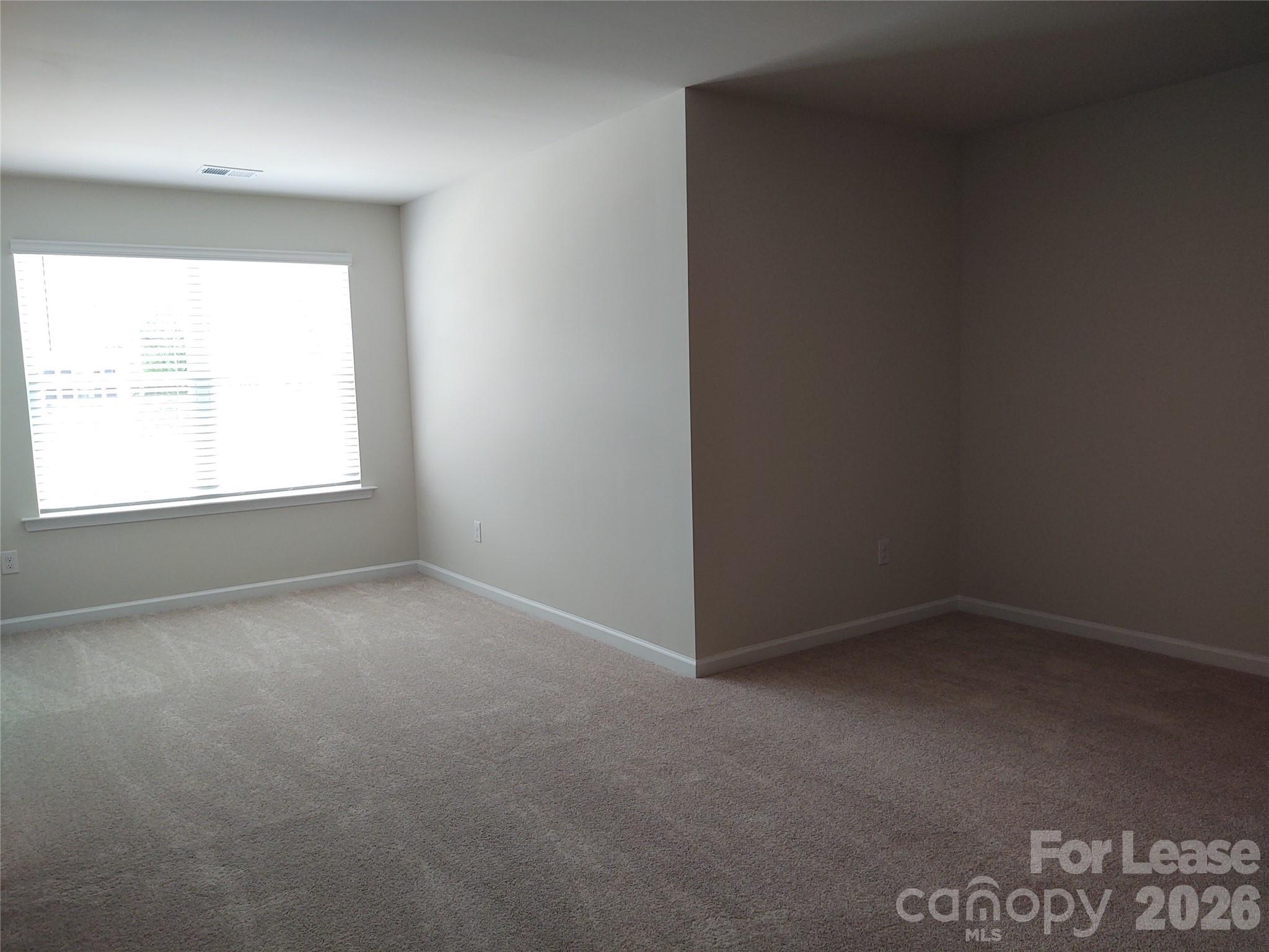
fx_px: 990
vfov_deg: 51.4
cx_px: 634
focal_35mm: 27
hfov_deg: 65.3
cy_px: 476
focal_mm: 4.75
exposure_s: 1/121
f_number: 1.7
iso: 100
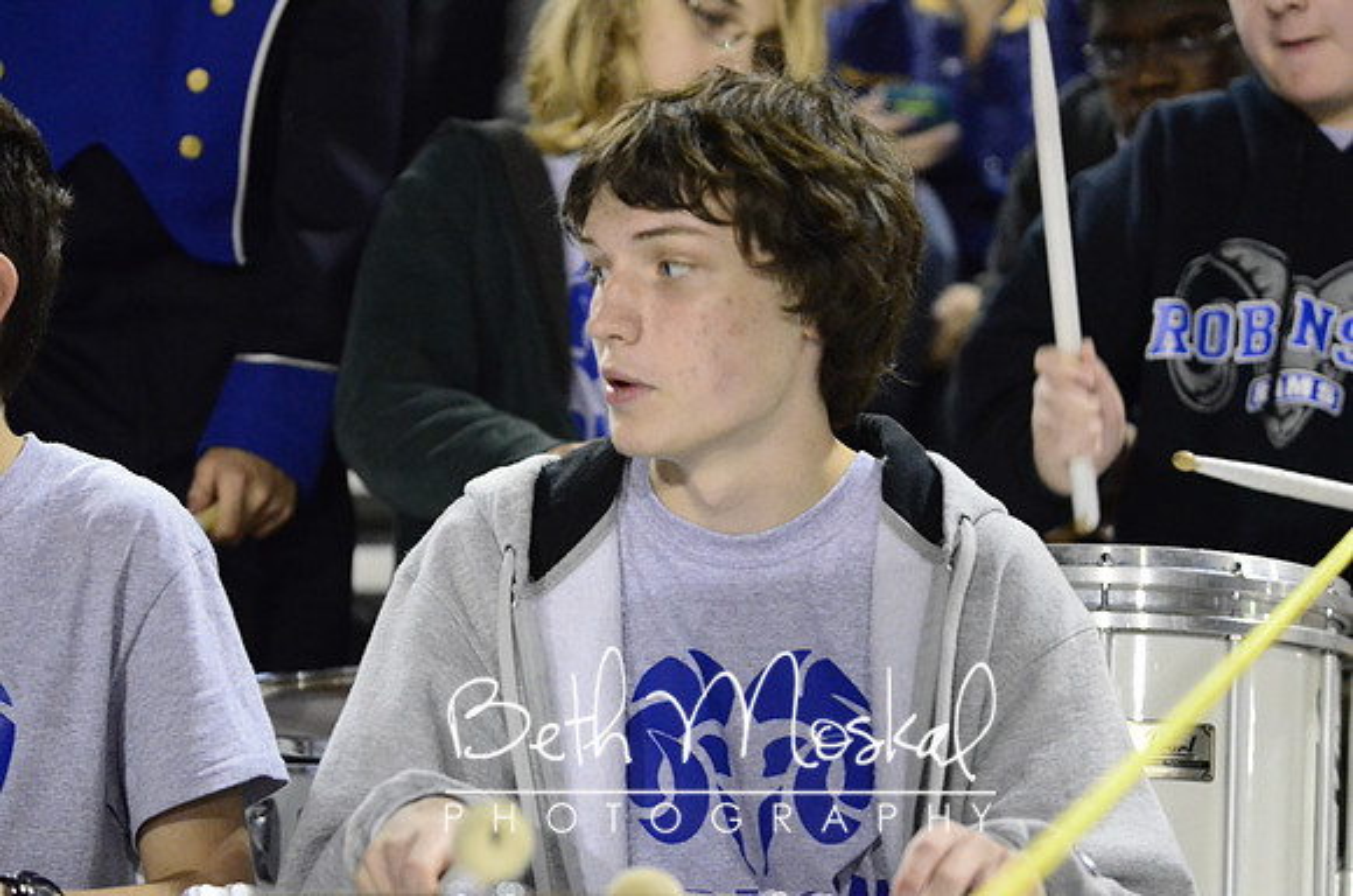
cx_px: 676
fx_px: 4500
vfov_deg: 11.4
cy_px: 448
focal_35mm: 120
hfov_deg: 17.1
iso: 6400
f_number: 2.8
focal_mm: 80
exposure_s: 1/125
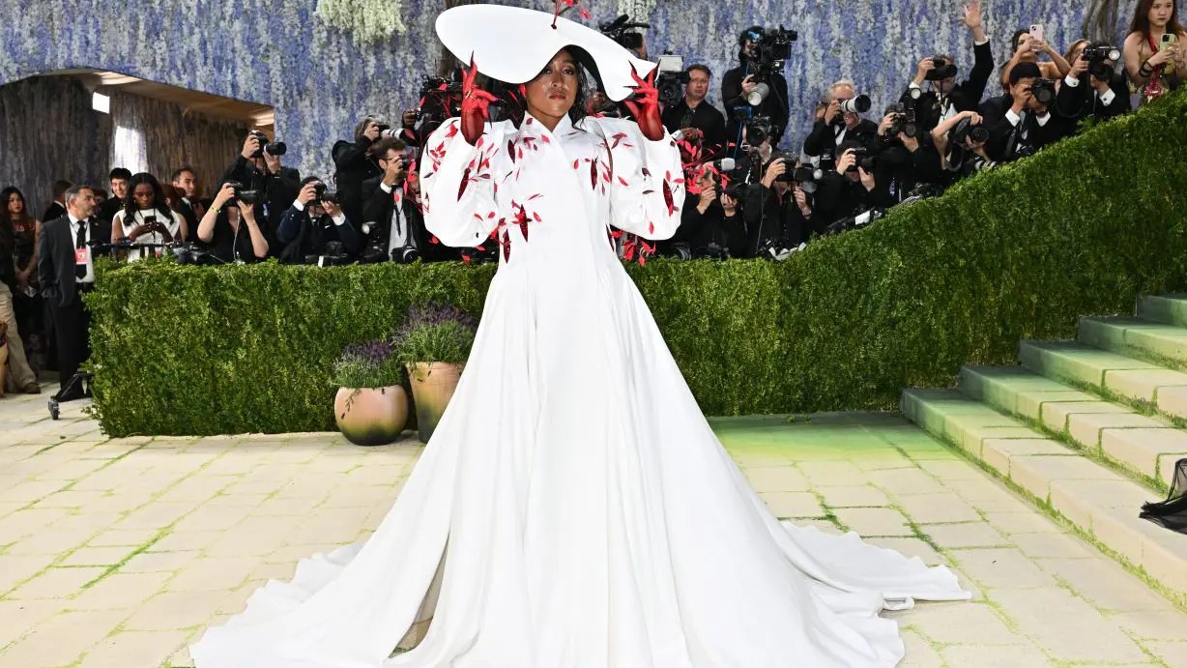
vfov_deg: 32.0
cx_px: 592
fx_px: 1165
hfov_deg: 54.0
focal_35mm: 37
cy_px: 344
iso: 1250
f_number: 6.3
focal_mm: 35
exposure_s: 1/250
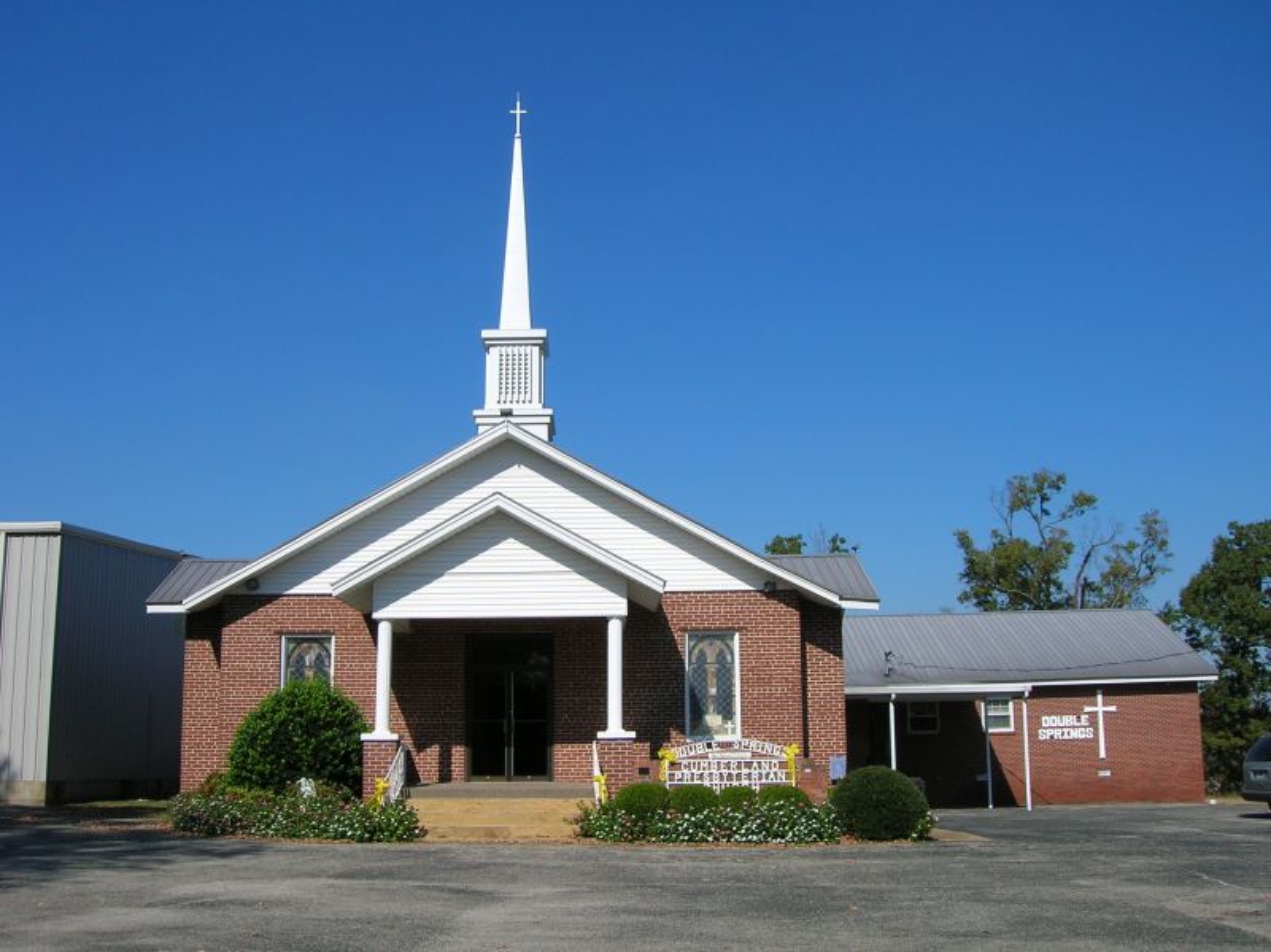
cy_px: 476
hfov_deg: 54.0
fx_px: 1248
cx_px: 636
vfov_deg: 41.8
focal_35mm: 34
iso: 50
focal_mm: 5.7
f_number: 4.9
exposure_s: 1/695
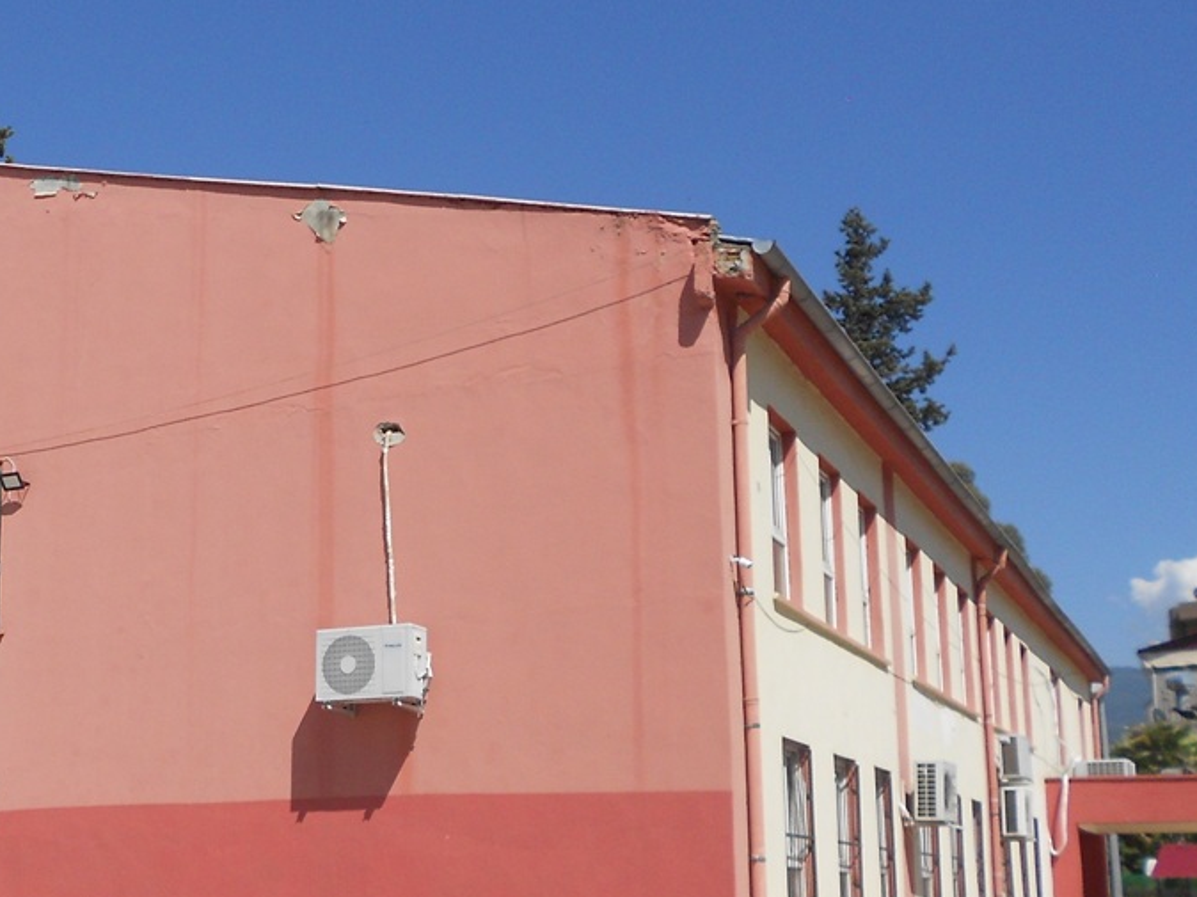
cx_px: 236
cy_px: 593
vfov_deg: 28.9
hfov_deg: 36.9
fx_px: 1728
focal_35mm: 50
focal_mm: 4.6
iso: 80
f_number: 3.2
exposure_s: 1/1500
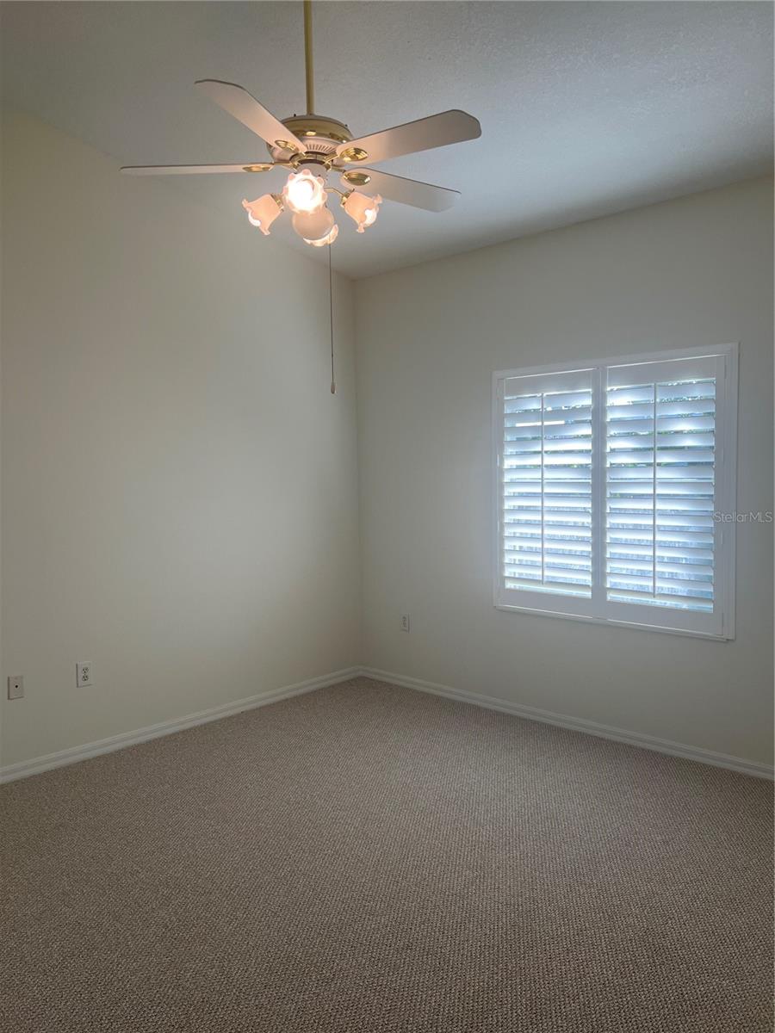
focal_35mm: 26
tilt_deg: -2.8
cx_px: 388
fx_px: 776
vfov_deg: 67.3
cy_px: 516
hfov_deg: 53.1
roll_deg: +0.9
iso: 40
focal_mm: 5.7
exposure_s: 1/226
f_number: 1.5
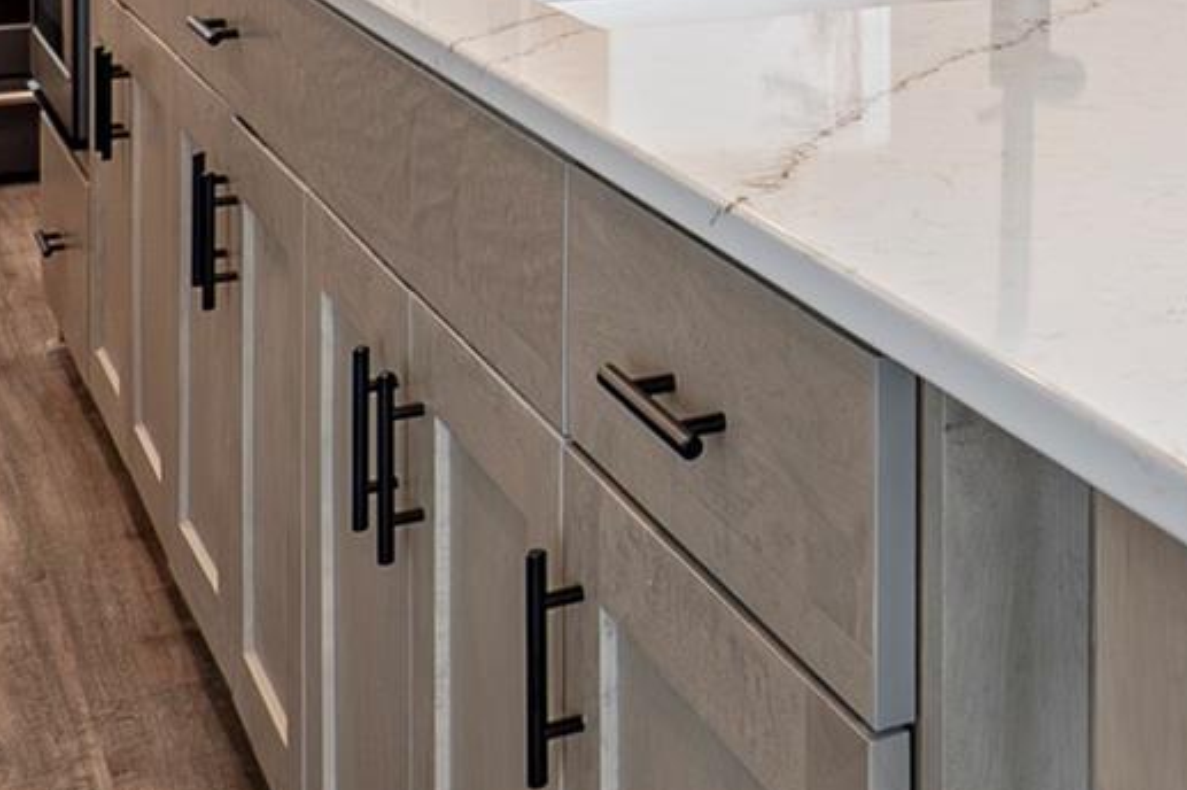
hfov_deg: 28.5
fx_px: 2142
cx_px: 1258
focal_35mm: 65
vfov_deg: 18.8
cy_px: -340
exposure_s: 1/4
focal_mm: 14
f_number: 10
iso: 100
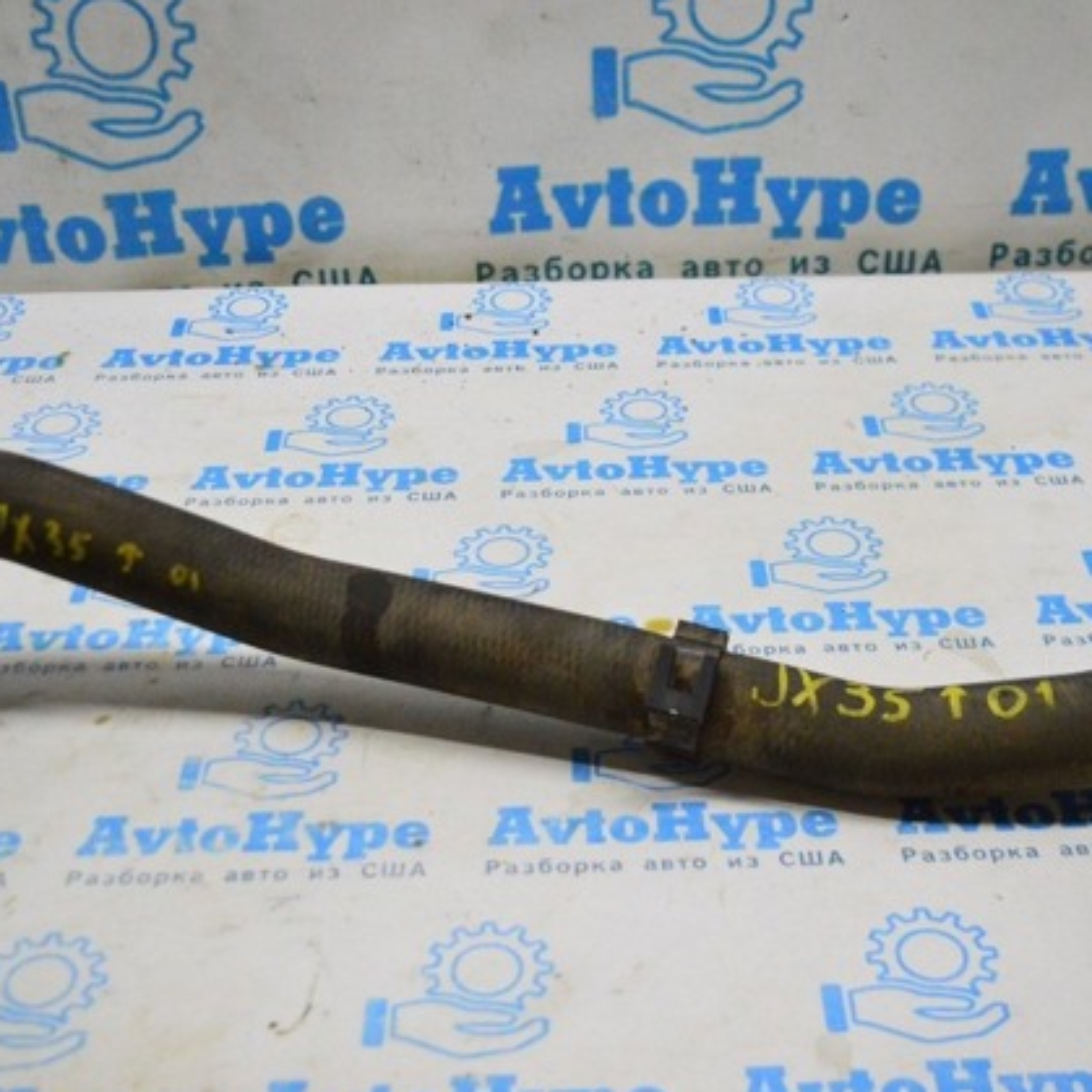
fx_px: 1736
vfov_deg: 34.9
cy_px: 551
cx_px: 571
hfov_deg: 34.9
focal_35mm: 49
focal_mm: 25
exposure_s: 1/1000
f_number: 4
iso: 6400
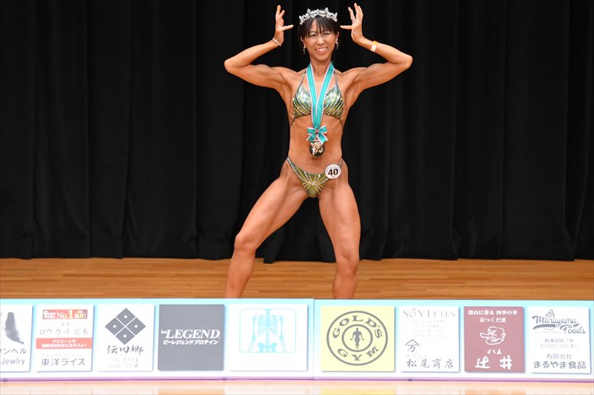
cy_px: 198
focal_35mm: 300
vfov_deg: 4.6
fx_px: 4948
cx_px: 297
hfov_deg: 6.9
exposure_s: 1/400
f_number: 5.6
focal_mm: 200
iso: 4000
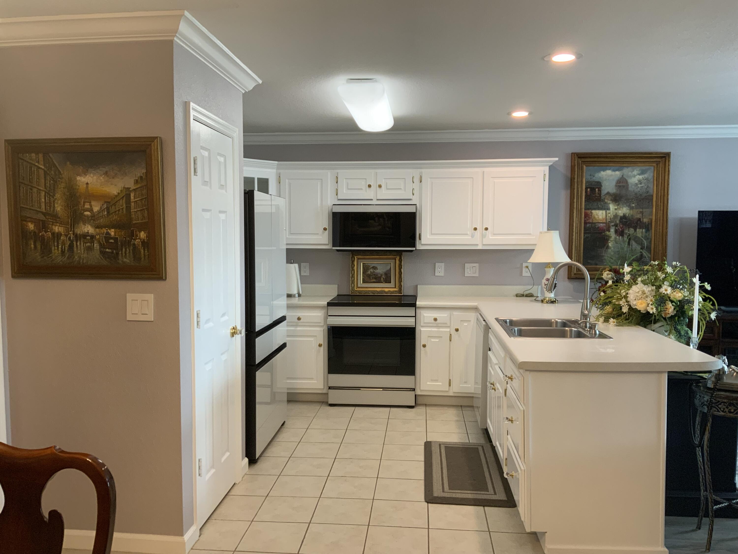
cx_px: 369
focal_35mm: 29
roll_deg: -0.2
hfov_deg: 61.7
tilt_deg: -4.4
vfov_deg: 48.2
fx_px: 618
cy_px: 277
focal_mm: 3
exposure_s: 1/60
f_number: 1.8
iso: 80
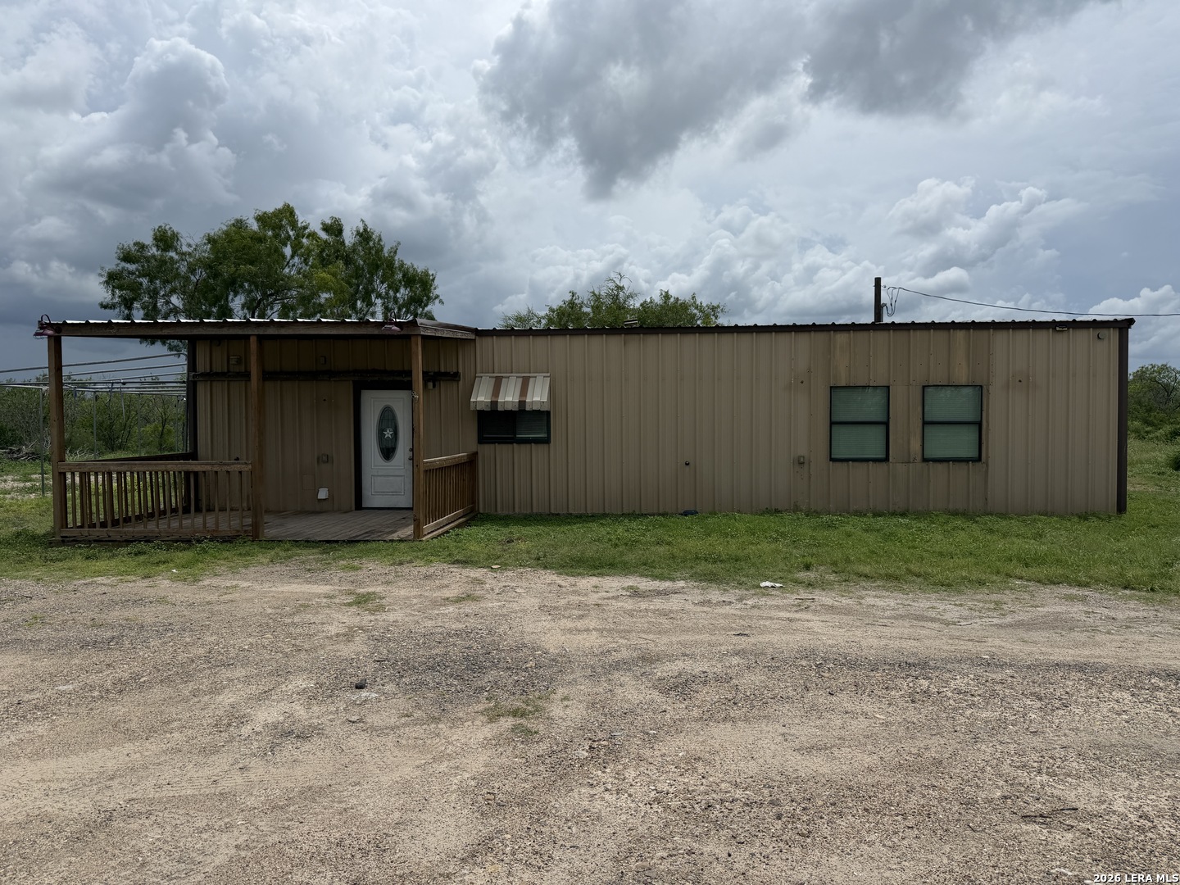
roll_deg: -0.2
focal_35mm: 24
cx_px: 590
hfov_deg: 71.6
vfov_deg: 56.8
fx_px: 818
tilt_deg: -2.5
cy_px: 442
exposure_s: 1/9091
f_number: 1.78
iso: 80
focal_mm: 6.76
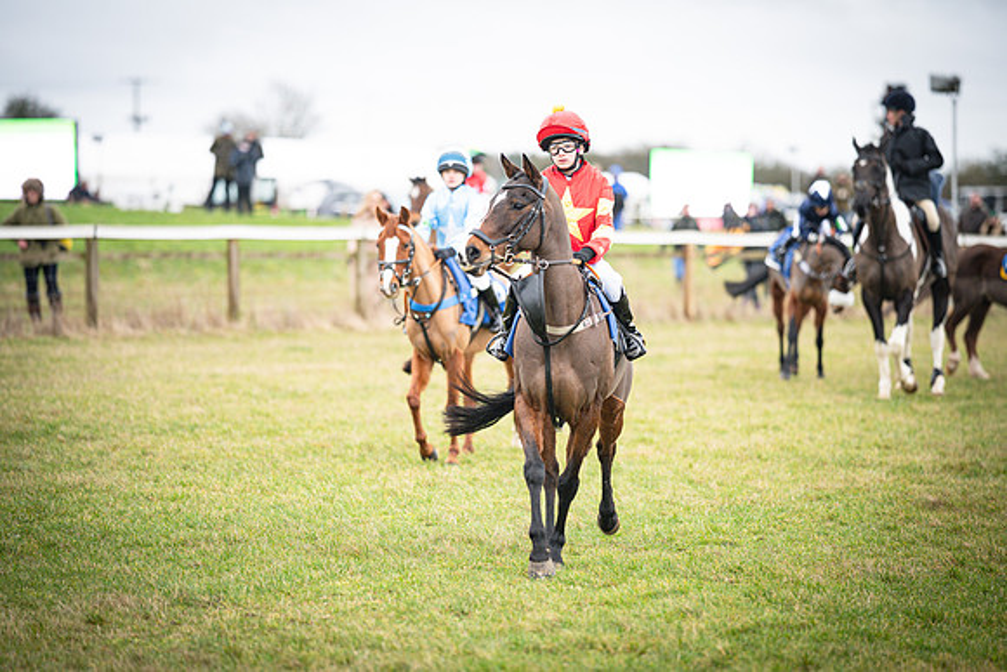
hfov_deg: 15.2
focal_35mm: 135
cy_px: 336
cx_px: 504
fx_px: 3777
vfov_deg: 10.2
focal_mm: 135
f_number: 1.9
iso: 800
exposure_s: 1/1200
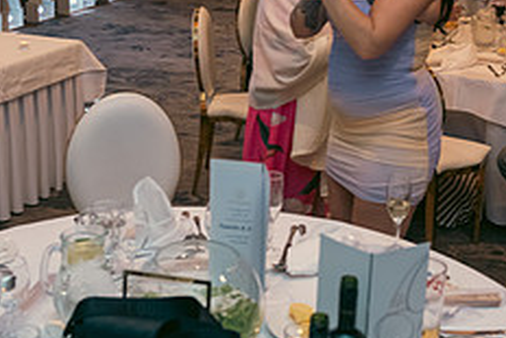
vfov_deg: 22.2
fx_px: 844
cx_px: 262
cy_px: 40
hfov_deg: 33.4
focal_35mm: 60
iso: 800
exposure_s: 1/160
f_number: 3.5
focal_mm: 24
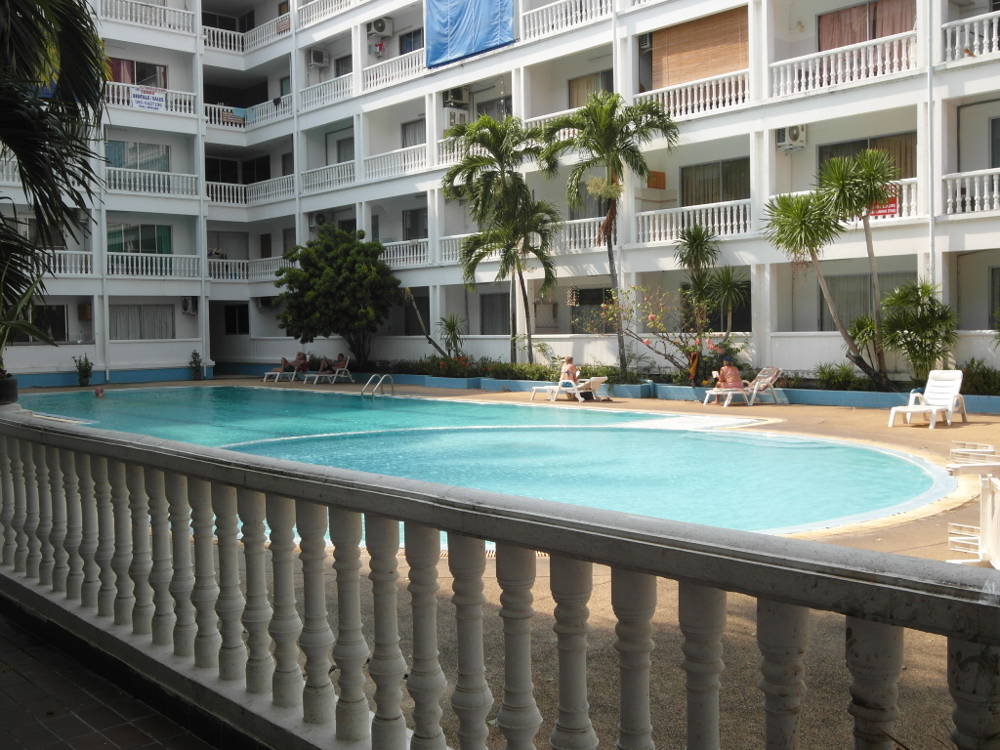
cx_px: 500
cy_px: 375
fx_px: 1011
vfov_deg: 40.7
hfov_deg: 52.6
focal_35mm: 35
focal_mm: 6.5
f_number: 4.9
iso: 100
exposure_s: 1/250
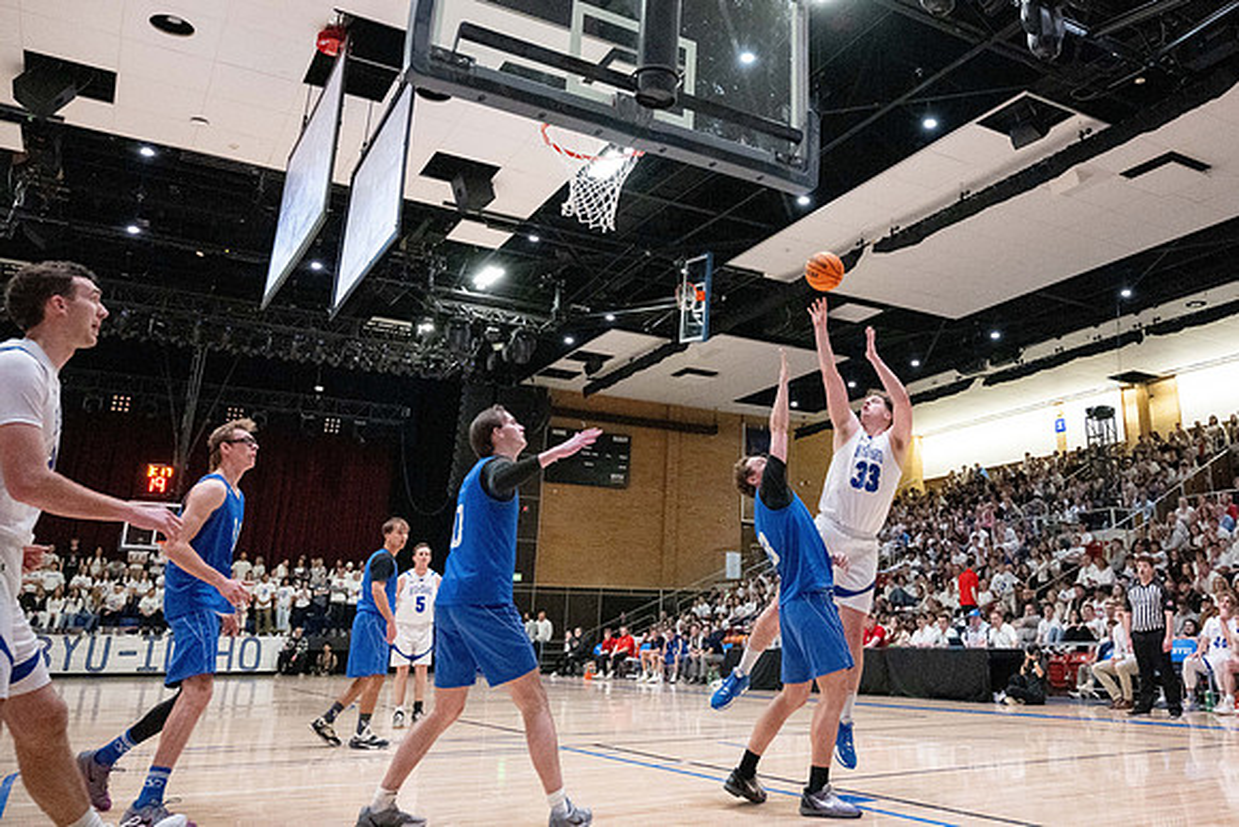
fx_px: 1053
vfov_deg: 42.5
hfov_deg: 60.0
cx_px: 790
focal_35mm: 31
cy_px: 300
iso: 10000
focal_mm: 24
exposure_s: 1/500
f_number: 4
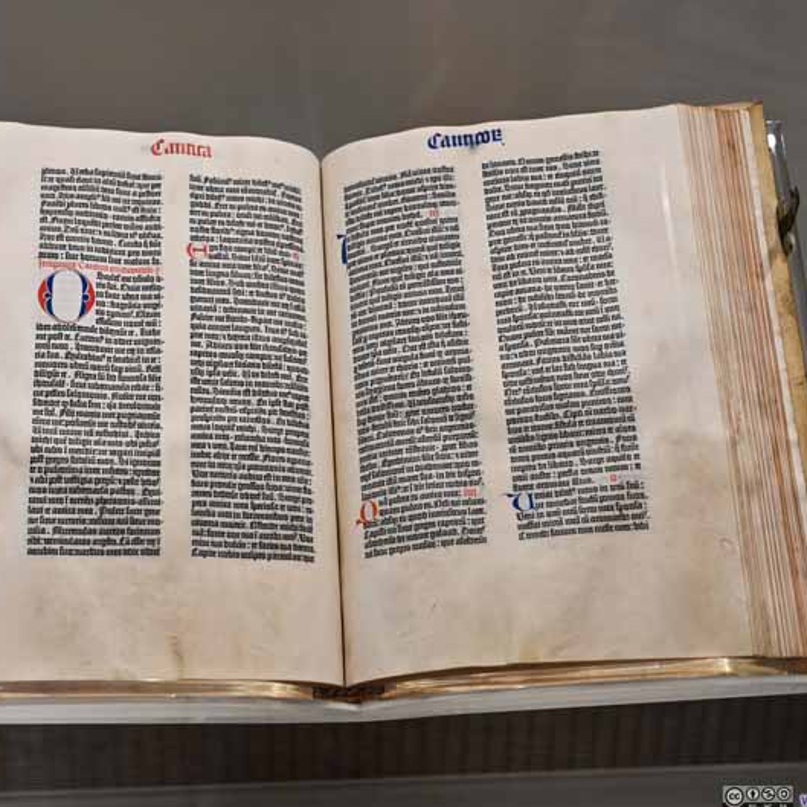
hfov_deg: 31.6
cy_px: 404
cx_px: 348
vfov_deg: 31.6
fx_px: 1424
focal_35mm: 54
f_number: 4
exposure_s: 1/50
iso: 800
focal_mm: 42
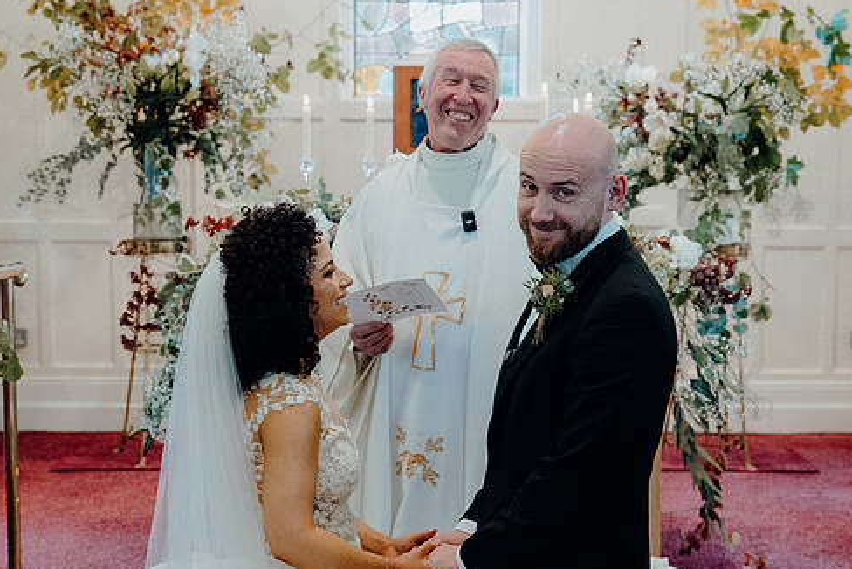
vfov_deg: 18.0
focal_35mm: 76
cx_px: 470
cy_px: 332
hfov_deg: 26.6
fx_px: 1800
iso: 2500
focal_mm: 43
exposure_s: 1/160
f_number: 3.5
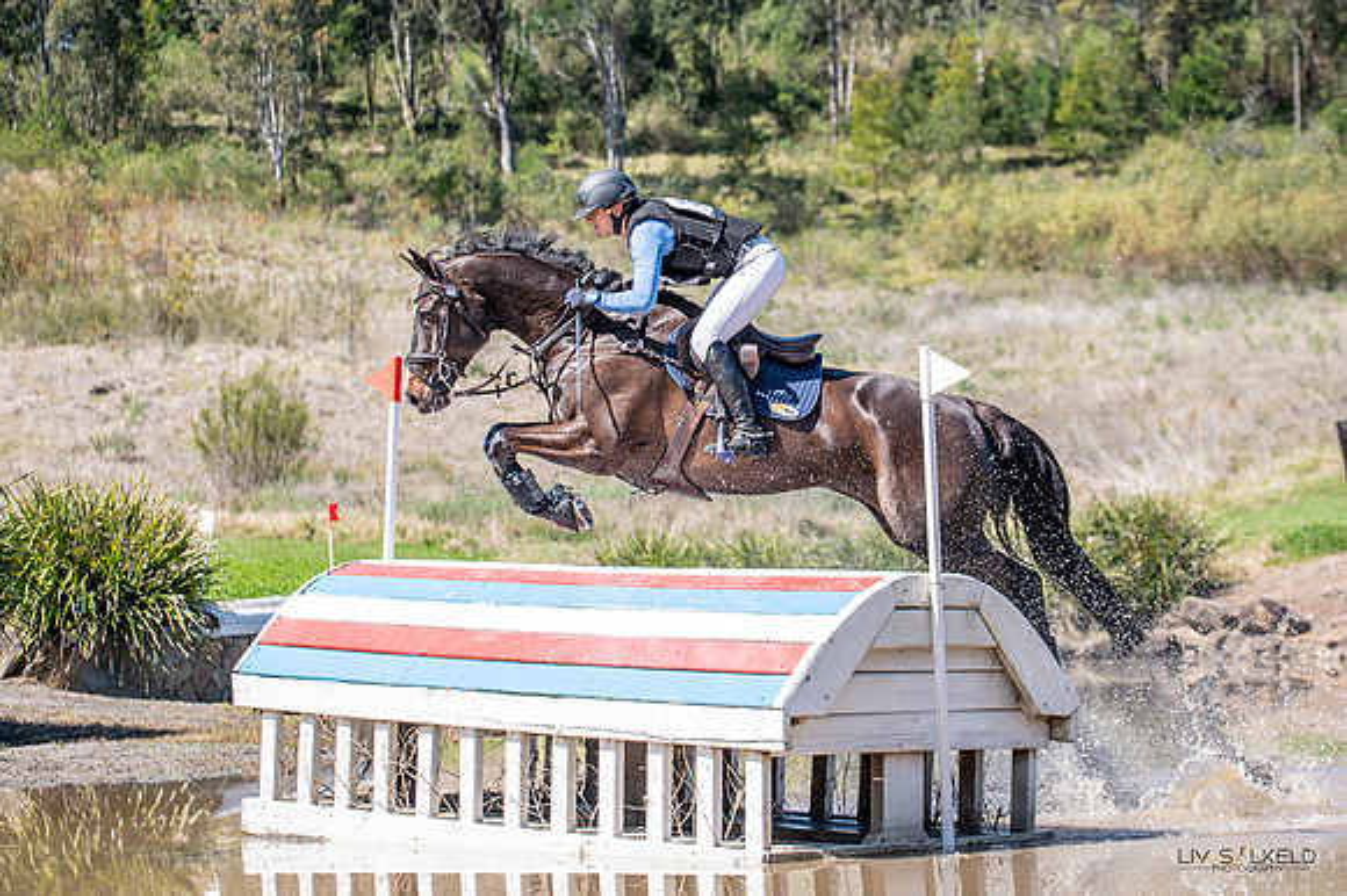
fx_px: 4553
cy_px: 318
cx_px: 764
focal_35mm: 122
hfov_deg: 16.8
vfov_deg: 11.2
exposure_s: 1/2000
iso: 125
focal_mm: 90
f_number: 3.2
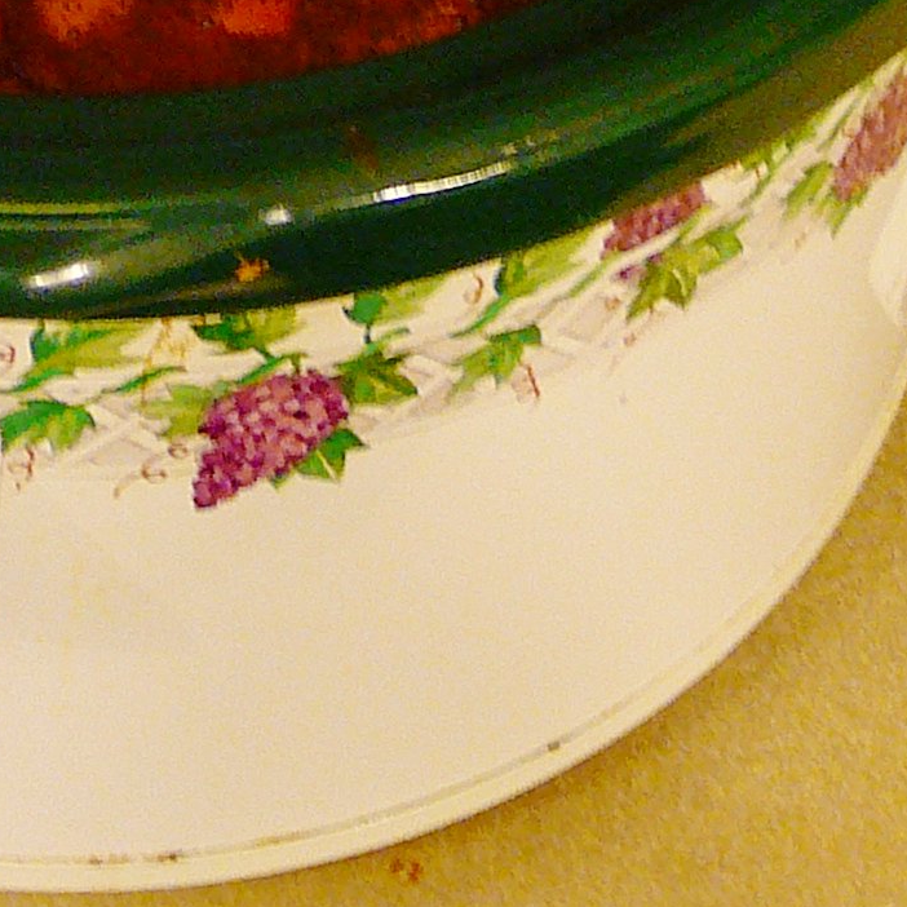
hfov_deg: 11.0
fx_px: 4684
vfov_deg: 10.8
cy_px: -266
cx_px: 48
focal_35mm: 158
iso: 200
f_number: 3.4
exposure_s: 1/8
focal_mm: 7.3
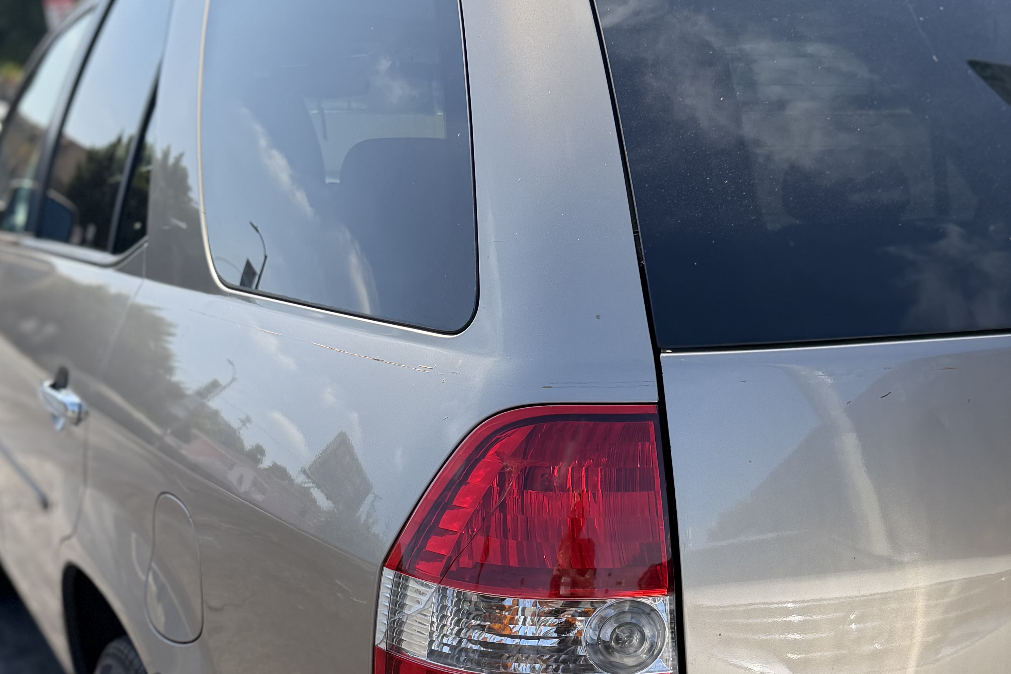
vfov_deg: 27.6
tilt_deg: -17.3
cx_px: 576
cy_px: 526
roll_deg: +2.7
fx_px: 1348
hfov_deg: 41.0
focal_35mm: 48
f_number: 1.78
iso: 100
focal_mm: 6.76
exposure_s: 1/2907
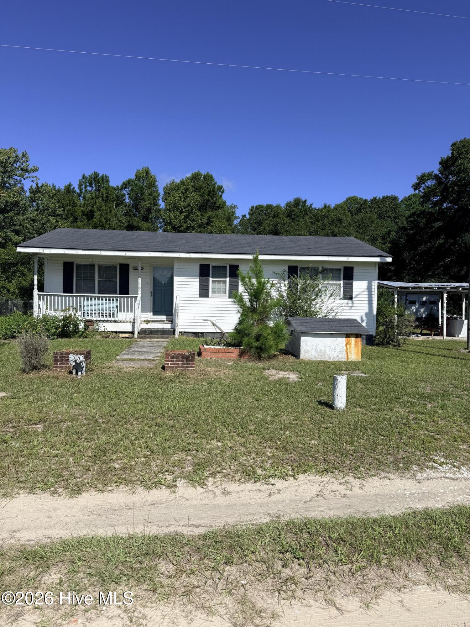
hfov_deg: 56.8
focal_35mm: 24
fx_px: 434
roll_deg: -1.6
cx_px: 235
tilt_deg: -1.4
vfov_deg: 71.6
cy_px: 314
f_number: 1.78
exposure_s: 1/6711
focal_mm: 6.76
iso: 80
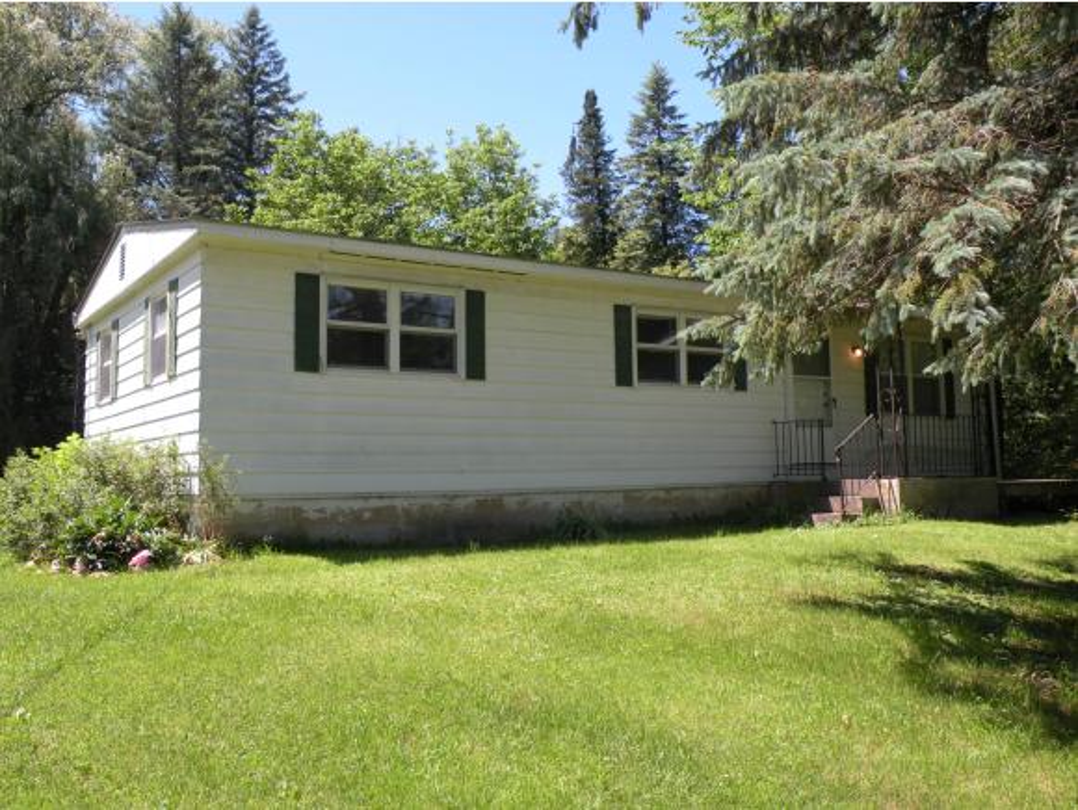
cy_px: 405
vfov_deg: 43.0
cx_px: 539
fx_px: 1029
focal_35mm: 33
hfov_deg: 55.3
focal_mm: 5.8
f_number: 5
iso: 64
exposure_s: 1/171
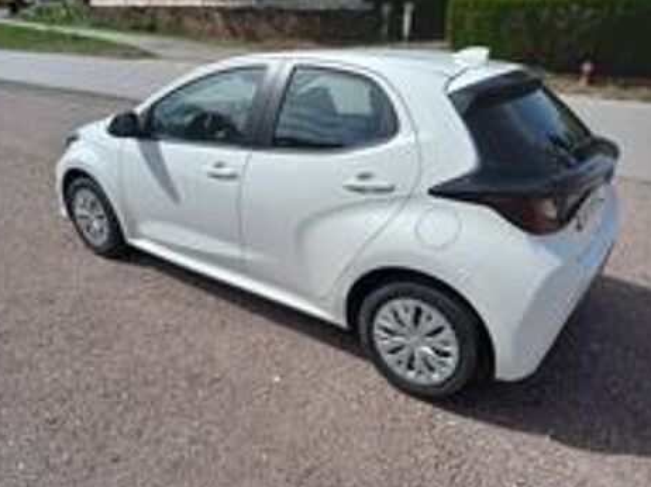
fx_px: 489
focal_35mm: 26
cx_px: 320
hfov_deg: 67.3
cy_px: 249
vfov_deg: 53.0
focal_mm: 4.6
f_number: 2
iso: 25
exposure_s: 1/1220
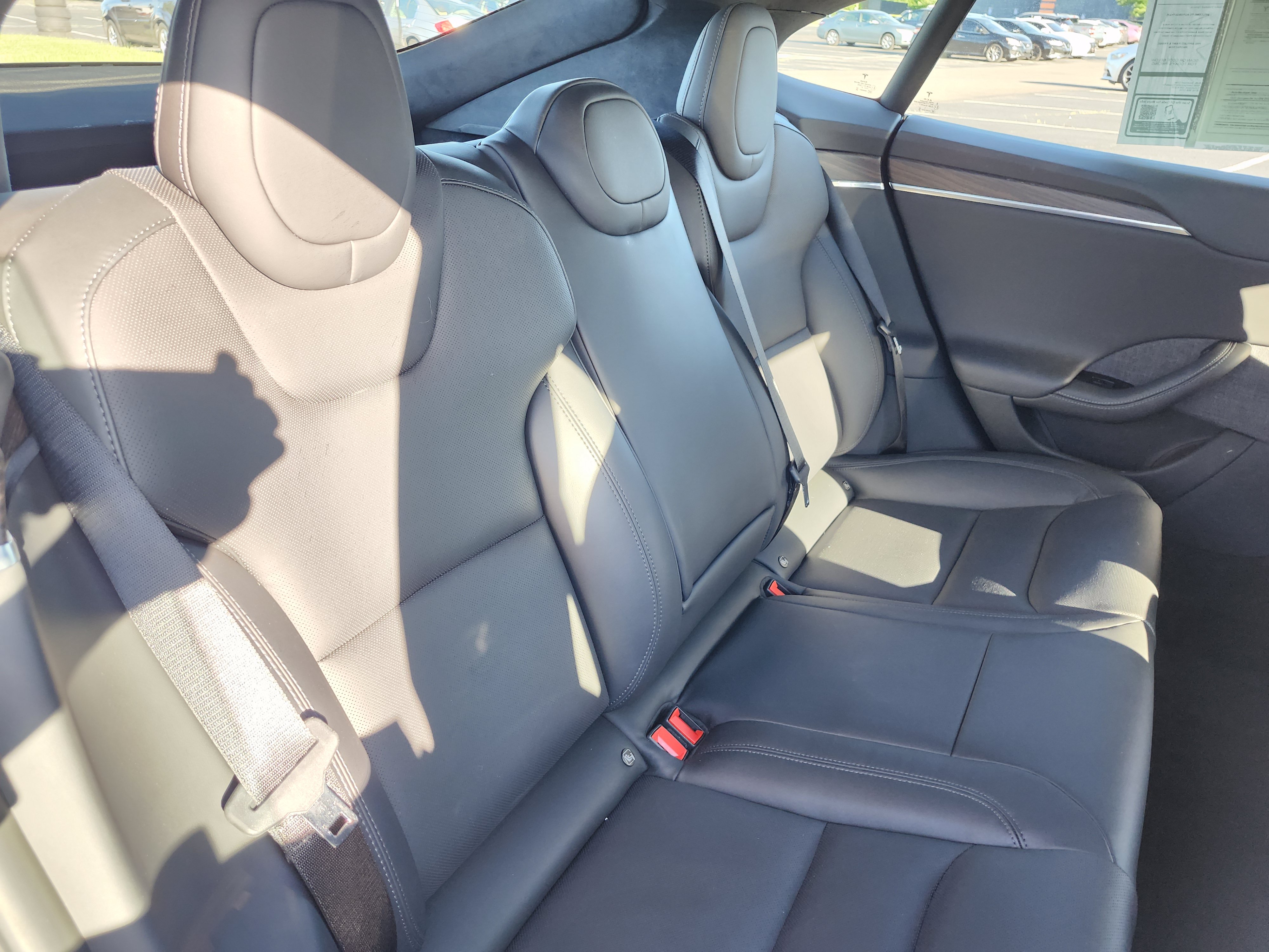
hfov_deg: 73.9
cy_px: 476
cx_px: 634
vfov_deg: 58.9
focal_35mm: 23
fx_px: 843
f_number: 1.8
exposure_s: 1/120
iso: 250
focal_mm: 5.54
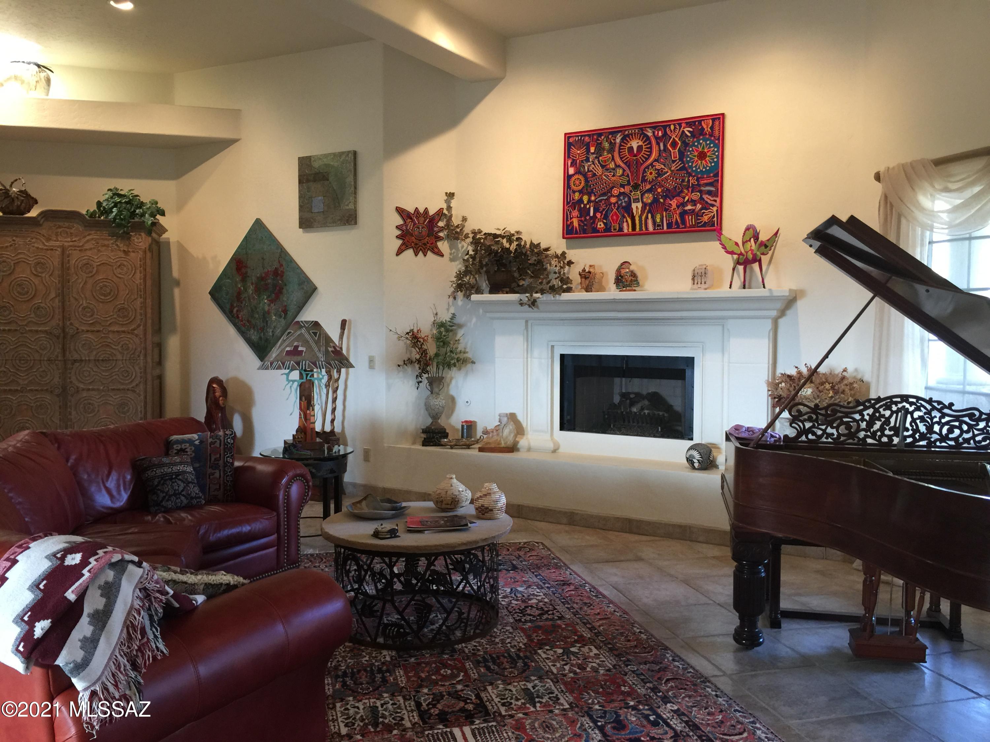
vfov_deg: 48.2
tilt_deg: -3.4
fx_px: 829
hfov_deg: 61.7
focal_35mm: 29
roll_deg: -0.3
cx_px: 495
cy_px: 371
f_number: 2.2
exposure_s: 1/15
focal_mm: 4.15
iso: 50
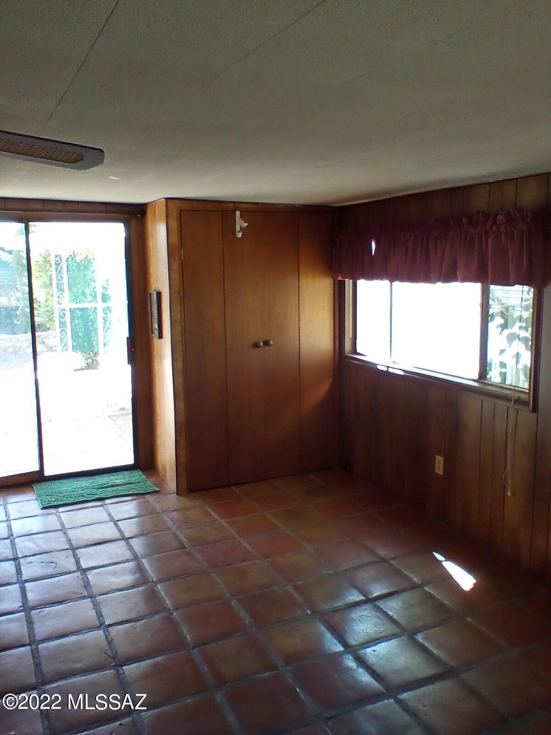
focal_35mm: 31
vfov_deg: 58.4
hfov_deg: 45.4
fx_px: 658
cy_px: 368
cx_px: 276
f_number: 2.4
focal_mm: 2.38
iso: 113
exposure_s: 1/60
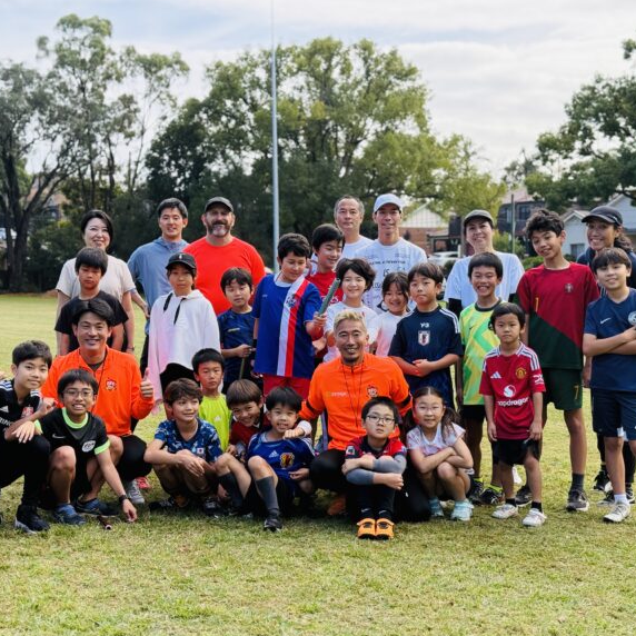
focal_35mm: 57
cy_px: 319
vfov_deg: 30.0
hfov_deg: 30.0
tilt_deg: -0.8
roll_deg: +1.6
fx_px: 1185
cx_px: 312
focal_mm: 6.76
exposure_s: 1/962
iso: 80
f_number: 1.78
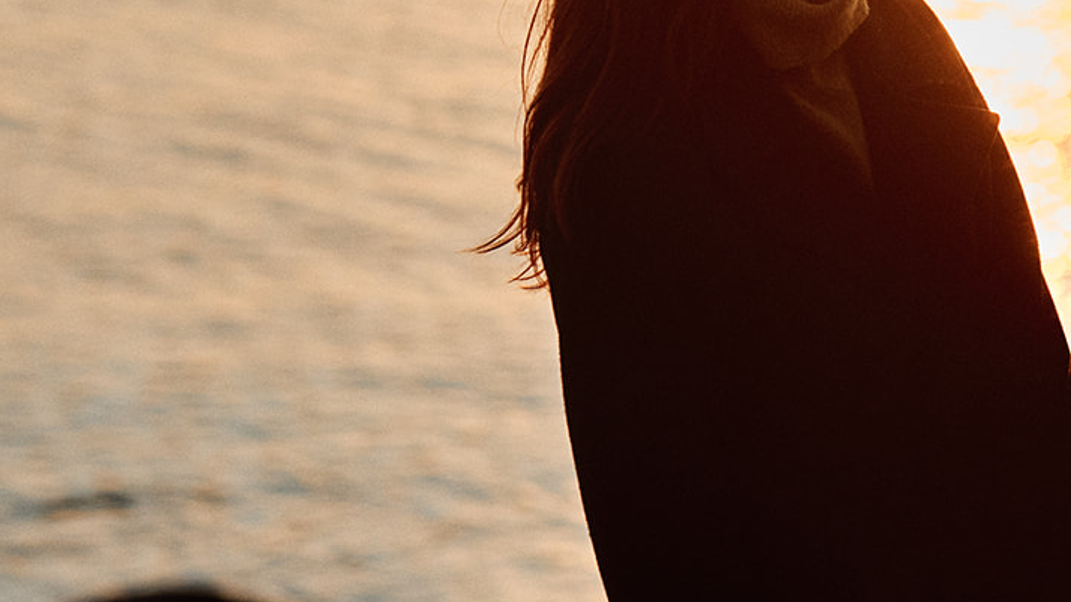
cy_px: -10
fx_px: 5594
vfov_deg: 6.1
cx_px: 992
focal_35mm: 197
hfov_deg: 10.9
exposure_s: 1/1400
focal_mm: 56
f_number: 2
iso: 125
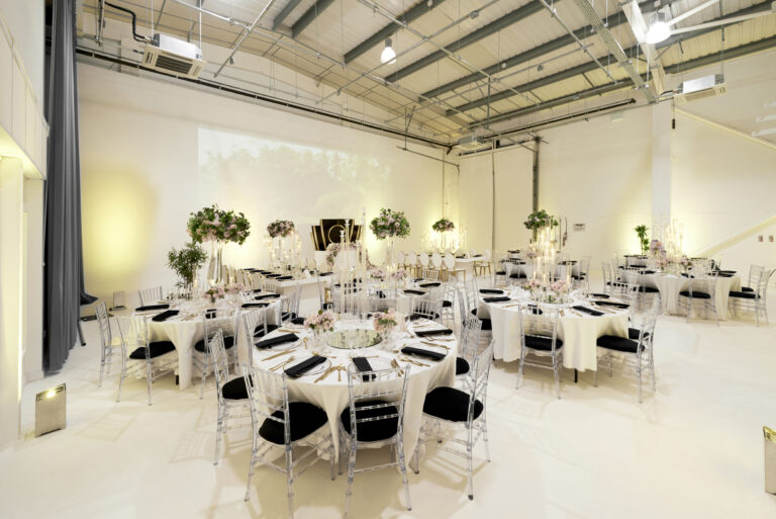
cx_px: 388
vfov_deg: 81.3
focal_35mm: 14
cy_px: 260
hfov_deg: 104.2
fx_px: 302
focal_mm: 14
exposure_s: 1/1.59
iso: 200
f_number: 14
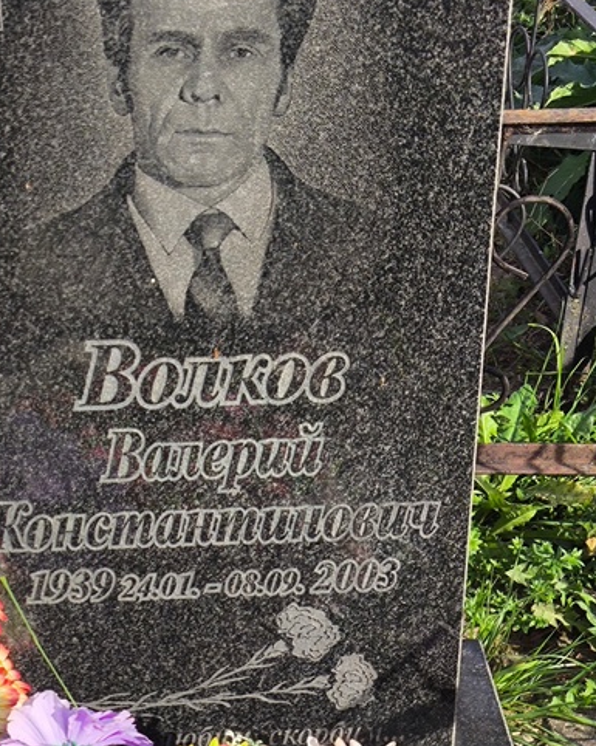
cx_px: 131
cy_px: 453
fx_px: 1788
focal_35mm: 81
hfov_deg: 18.8
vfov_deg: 23.5
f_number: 1.7
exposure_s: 1/1014
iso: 50
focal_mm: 4.71
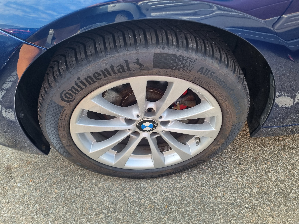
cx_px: 150
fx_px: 225
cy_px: 112
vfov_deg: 53.1
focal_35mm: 26
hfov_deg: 67.3
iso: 50
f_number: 1.8
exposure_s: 1/194
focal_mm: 5.4
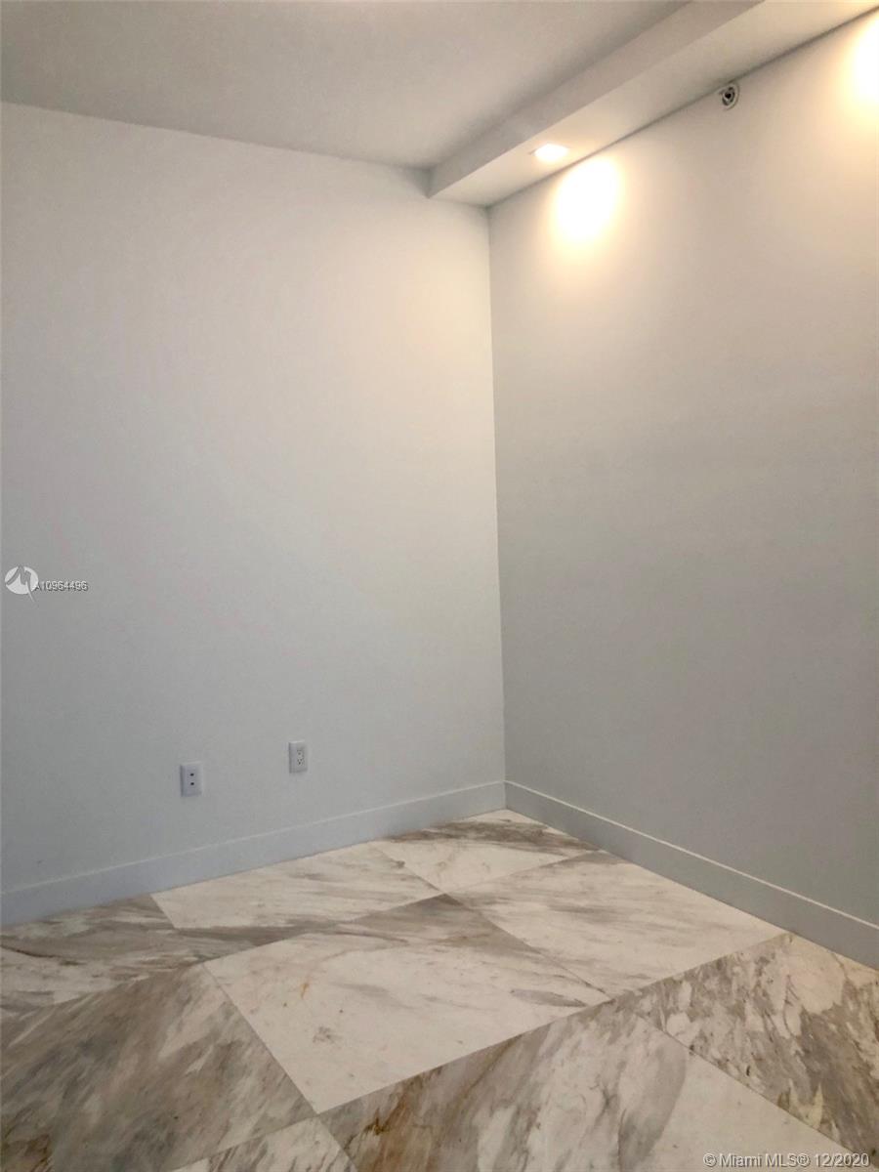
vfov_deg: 63.4
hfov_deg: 49.7
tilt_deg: -3.5
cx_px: 440
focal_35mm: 28
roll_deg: +1.6
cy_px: 586
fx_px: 948
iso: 32
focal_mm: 4
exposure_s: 1/30
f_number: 1.8
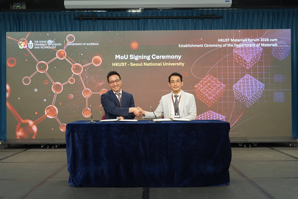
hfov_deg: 48.5
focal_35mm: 40
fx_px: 331
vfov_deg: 33.4
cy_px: 100
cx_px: 149
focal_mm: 40
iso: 4000
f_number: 6.3
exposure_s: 1/160
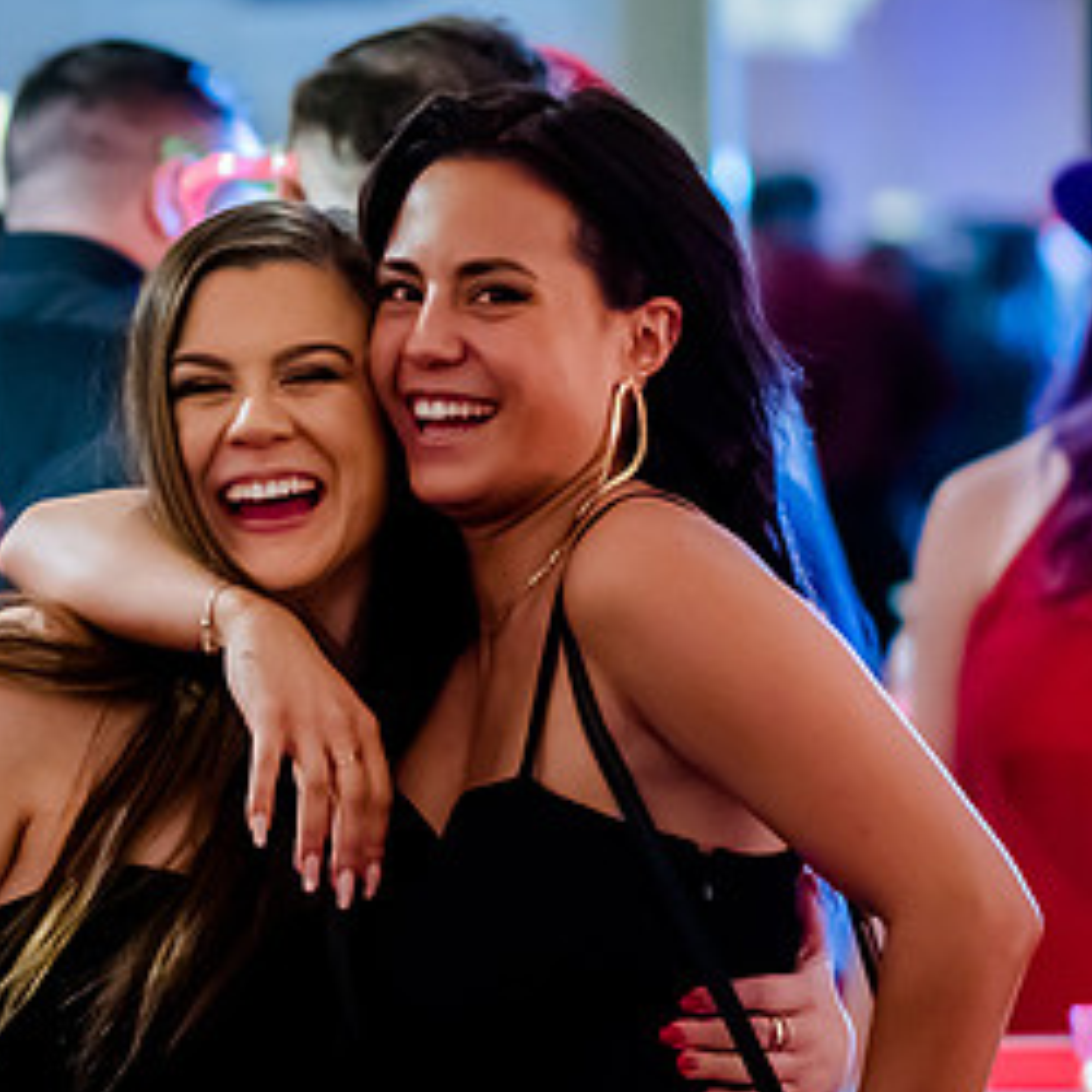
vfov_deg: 5.5
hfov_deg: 5.5
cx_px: 243
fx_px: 11385
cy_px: 487
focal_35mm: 319
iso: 4000
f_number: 2.8
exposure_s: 1/100
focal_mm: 105
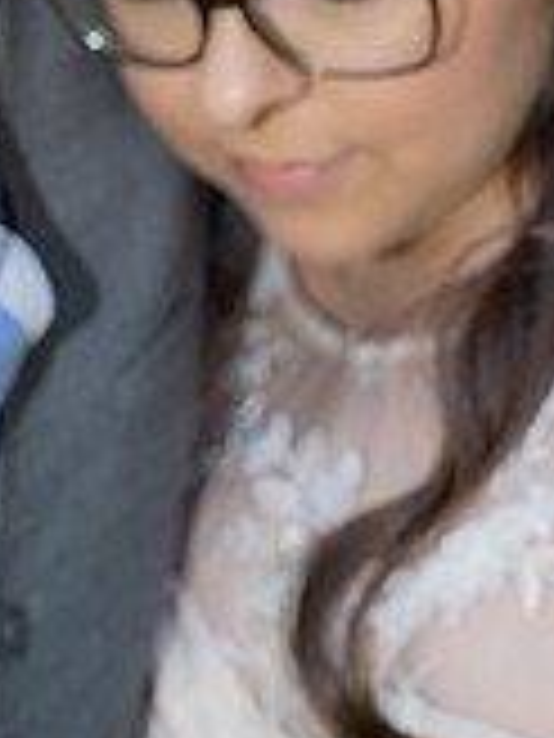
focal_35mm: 79
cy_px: -68
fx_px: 1686
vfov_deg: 23.3
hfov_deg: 18.6
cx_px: 149
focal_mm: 30
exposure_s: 1/250
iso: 250
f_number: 4
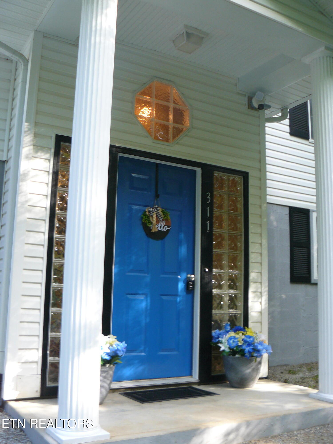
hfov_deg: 39.7
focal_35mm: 36
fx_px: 462
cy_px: 222
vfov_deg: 51.4
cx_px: 166
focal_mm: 6
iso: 100
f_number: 2.8
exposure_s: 1/40
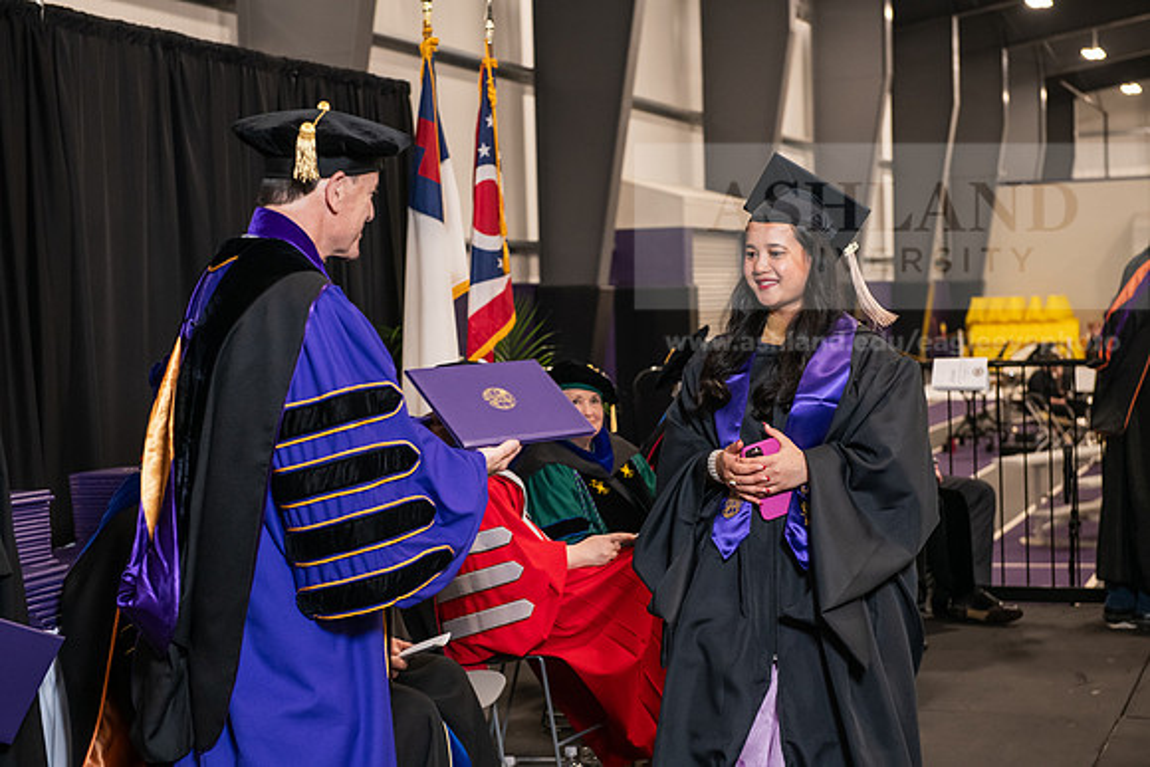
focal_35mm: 70
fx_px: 2237
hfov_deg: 28.8
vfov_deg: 19.5
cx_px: 575
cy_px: 384
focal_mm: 70
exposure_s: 1/125
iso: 2000
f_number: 5
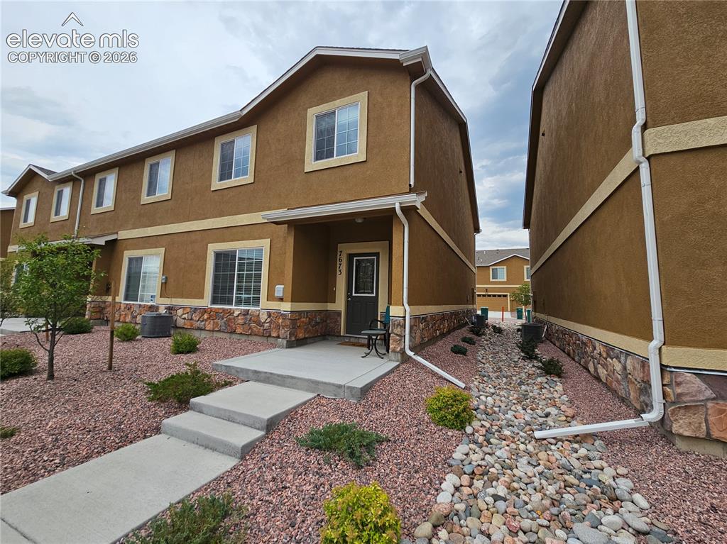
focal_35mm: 13
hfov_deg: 106.2
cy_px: 272
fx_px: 273
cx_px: 364
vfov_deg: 89.9
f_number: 2.2
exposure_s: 1/1849
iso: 50
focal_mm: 2.2
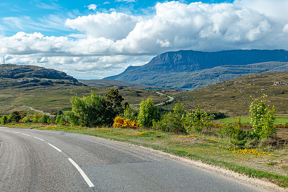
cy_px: 96
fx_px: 376
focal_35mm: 47
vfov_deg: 28.7
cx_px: 144
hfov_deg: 41.9
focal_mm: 17.06
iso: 125
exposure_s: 1/250
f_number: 7.1
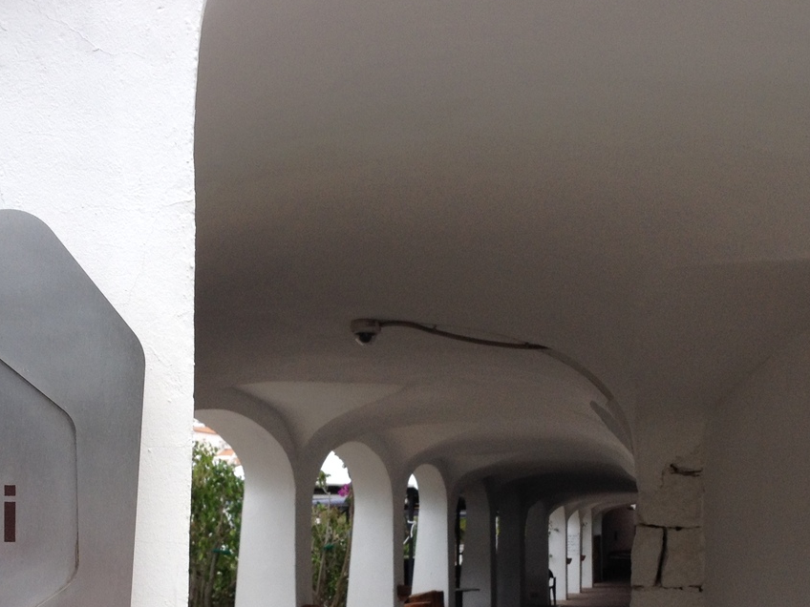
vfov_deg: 21.7
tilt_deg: -4.6
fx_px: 1544
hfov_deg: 29.4
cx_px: 360
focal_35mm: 66
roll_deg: -0.4
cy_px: 547
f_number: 2.4
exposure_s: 1/836
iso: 50
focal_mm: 4.28
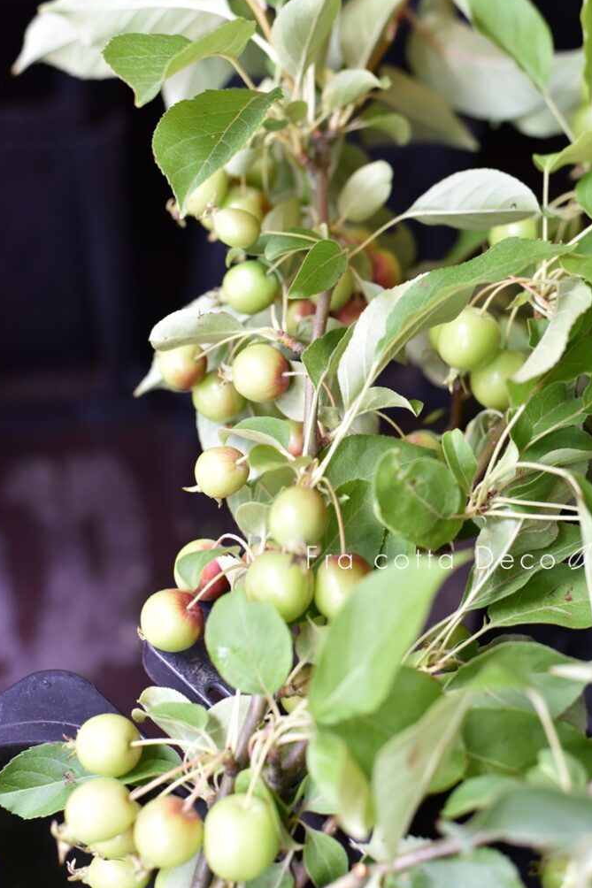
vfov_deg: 38.9
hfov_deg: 26.5
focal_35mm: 51
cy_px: 442
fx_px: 1258
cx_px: 293
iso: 1600
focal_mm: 50
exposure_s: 1/200
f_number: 3.5
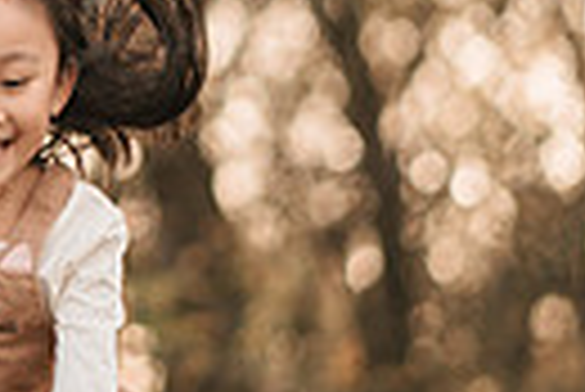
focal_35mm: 392
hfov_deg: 5.2
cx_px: -405
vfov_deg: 3.5
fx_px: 6377
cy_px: 11
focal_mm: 85
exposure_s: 1/500
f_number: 2
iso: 160
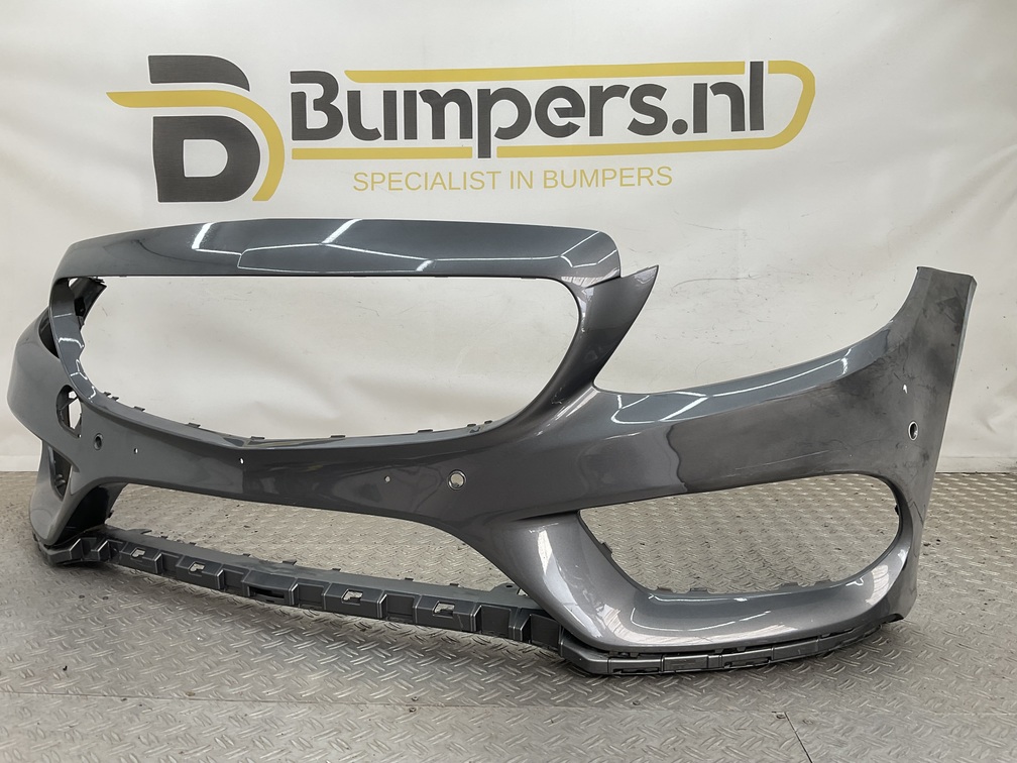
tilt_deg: -6.6
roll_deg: -1.5
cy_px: 382
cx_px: 508
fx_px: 852
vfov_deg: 48.2
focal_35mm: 29
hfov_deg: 61.7
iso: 16
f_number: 1.8
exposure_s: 1/125
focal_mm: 3
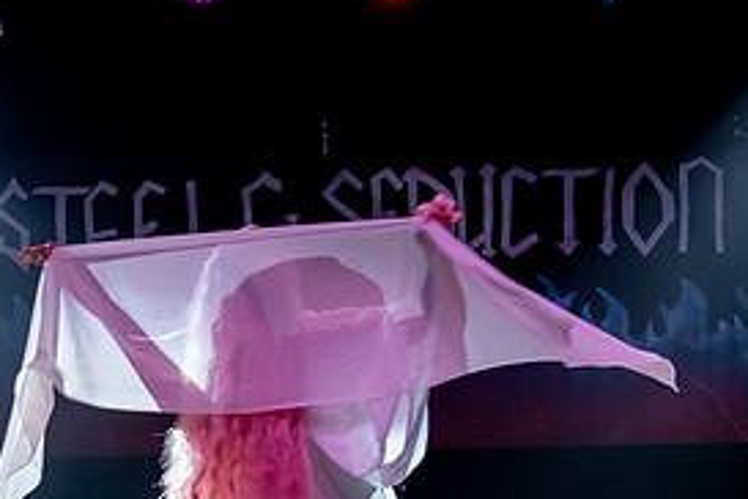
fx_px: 2285
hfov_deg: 18.4
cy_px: 381
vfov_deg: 12.4
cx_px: 126
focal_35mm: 110
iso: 6400
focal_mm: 44
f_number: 8
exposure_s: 1/80
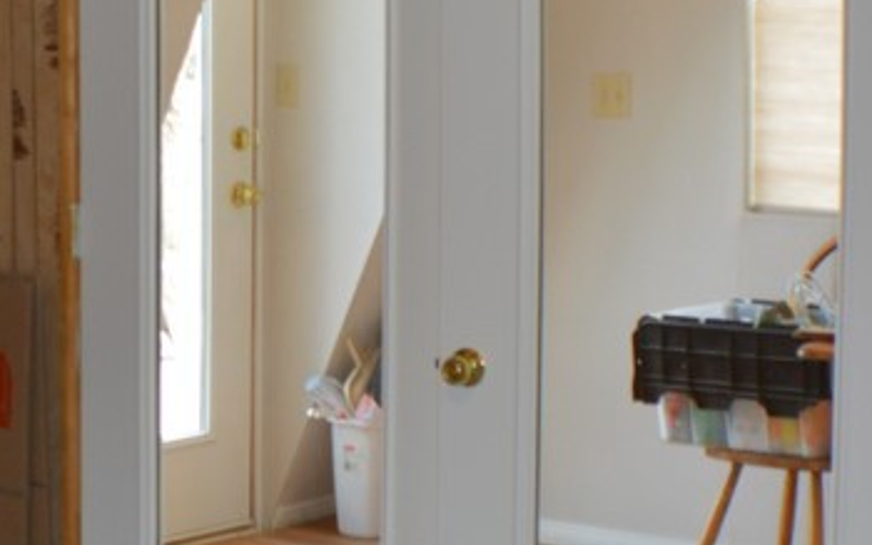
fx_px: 4279
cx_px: 14
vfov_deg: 7.3
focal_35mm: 180
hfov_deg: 11.5
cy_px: 292
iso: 640
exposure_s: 1/60
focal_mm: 38
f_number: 5
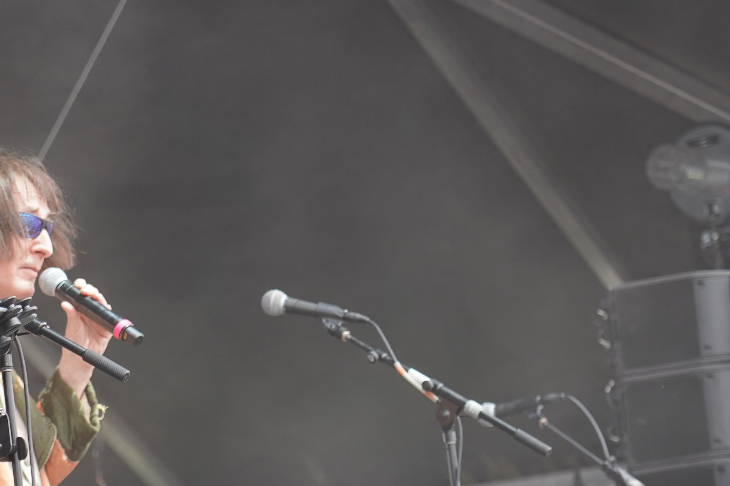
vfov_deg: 5.4
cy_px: 403
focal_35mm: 255
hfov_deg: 8.0
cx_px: -30
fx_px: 5170
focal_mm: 105
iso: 320
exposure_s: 1/160
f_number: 4
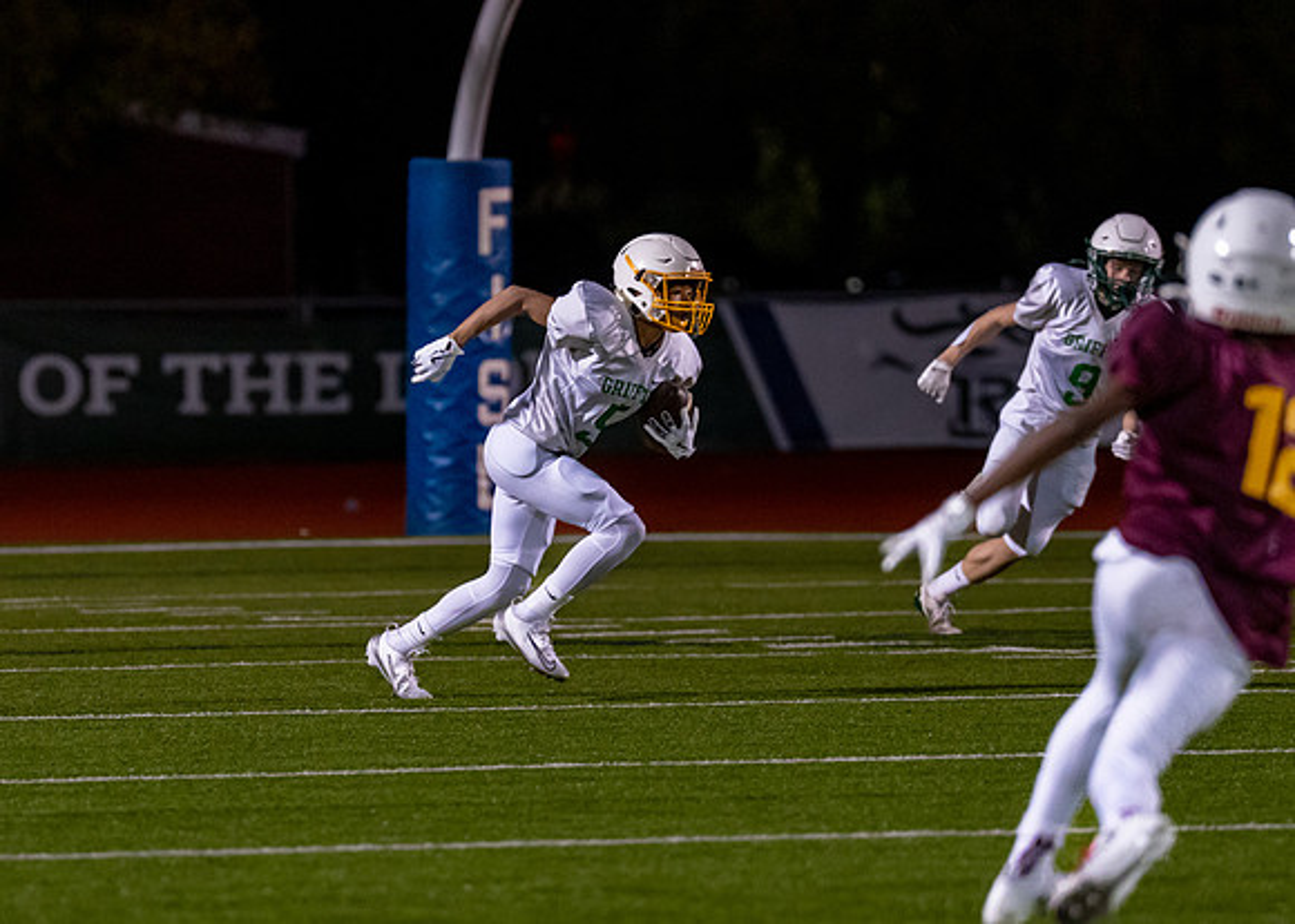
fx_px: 15021
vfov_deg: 3.5
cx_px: 568
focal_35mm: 409
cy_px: 442
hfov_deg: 4.9
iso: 1600
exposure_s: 1/1000
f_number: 2.8
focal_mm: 200
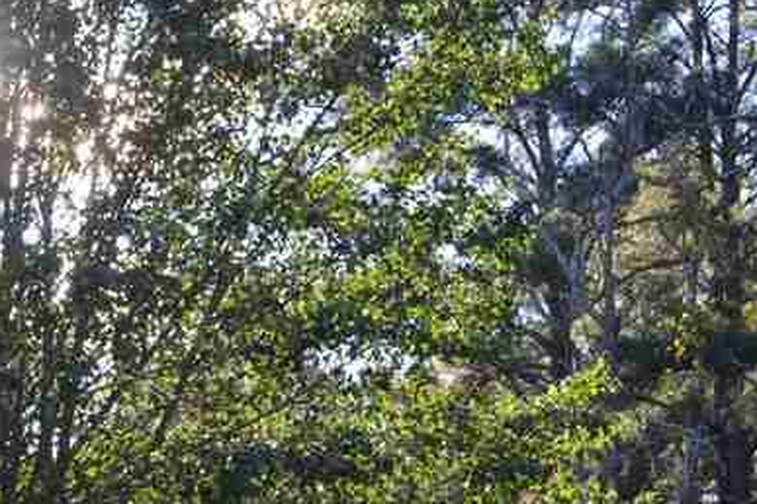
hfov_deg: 17.6
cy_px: 816
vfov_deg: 11.9
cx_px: -225
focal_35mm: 109
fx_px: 2292
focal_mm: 22
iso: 200
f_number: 10
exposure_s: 1/60
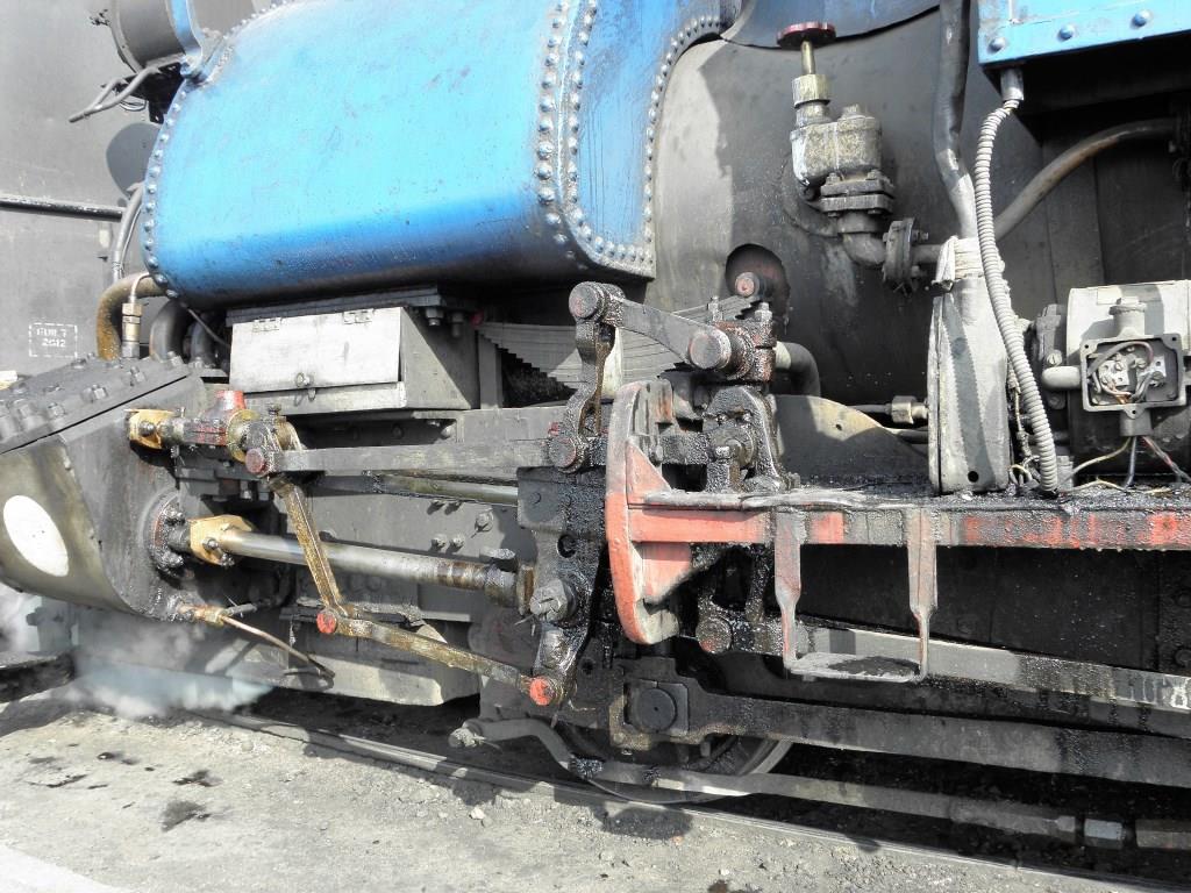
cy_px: 446
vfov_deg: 44.2
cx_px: 596
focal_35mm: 32
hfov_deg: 56.8
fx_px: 1101
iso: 64
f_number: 4
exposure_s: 1/80
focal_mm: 5.71
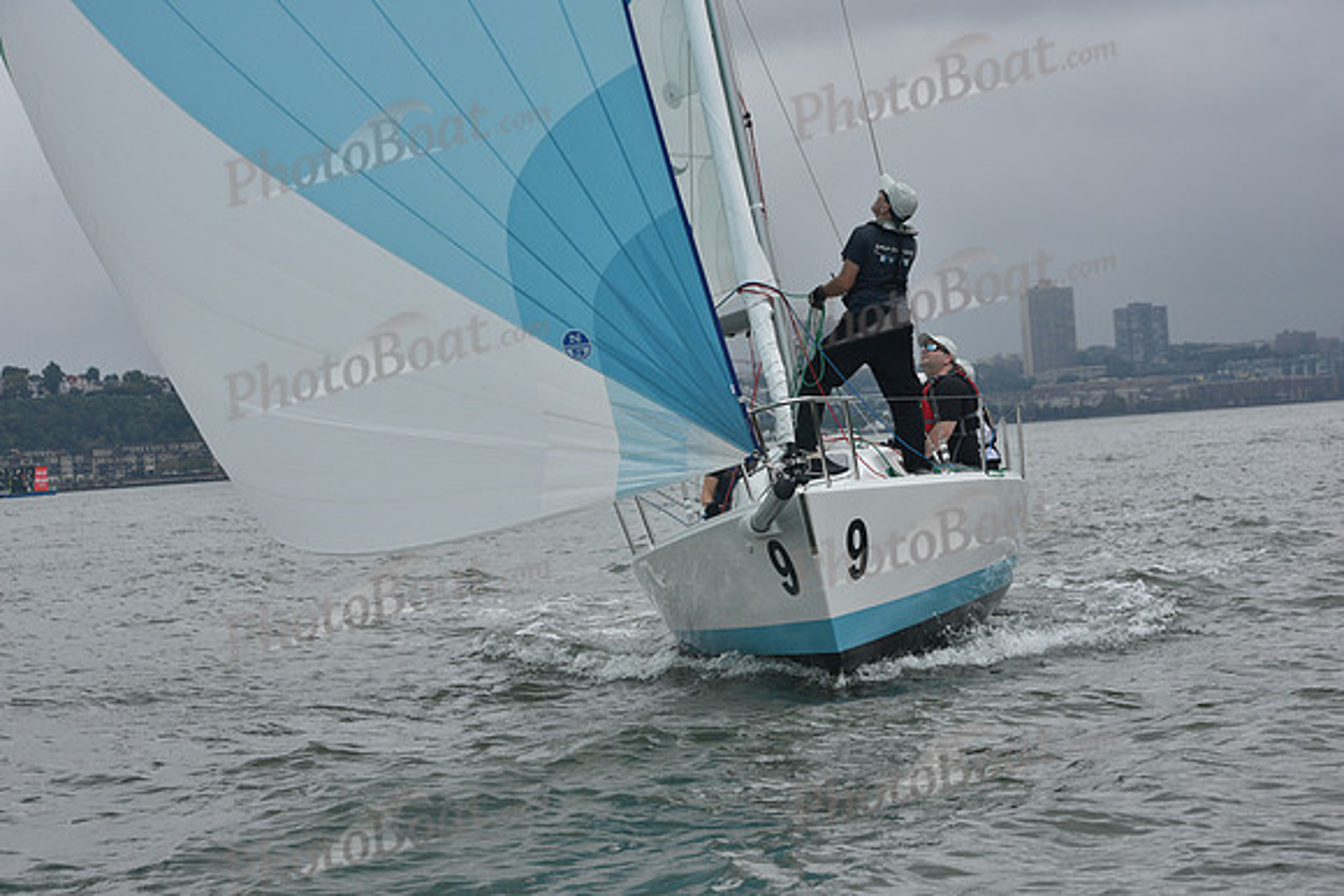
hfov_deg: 20.8
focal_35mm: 98
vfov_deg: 14.0
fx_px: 3659
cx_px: 672
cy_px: 448
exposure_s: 1/800
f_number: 9
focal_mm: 98
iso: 400
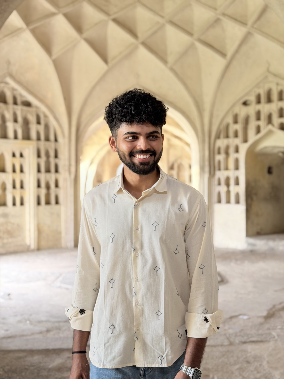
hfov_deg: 30.3
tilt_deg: -1.0
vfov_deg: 39.7
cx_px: 142
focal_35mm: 48
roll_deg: -0.2
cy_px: 190
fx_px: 525
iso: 80
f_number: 1.78
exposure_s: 1/121
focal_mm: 6.76
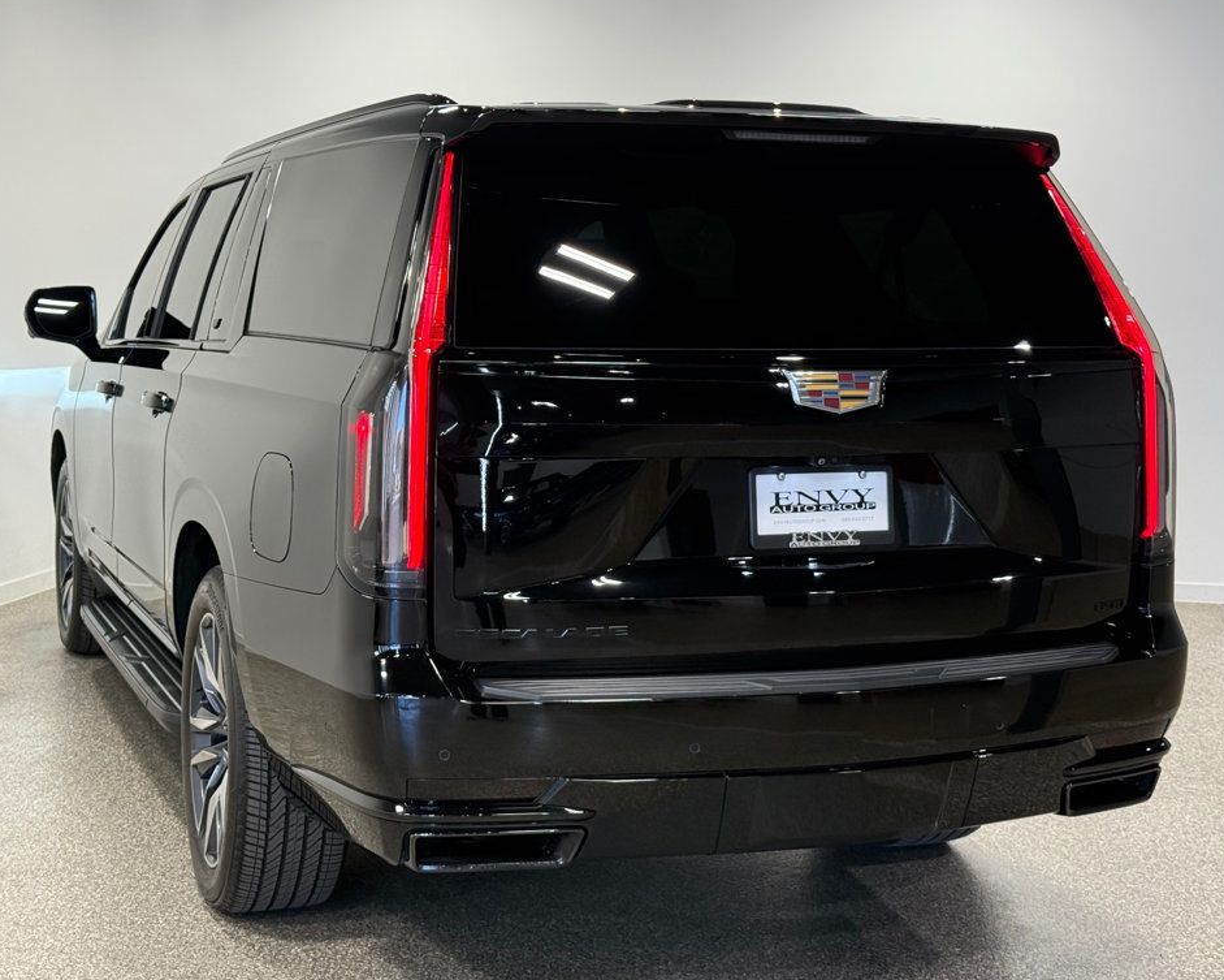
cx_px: 594
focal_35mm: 51
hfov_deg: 36.6
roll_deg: -1.1
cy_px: 483
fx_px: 1848
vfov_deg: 29.7
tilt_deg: -4.8
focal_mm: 6.76
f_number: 1.78
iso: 125
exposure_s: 1/240
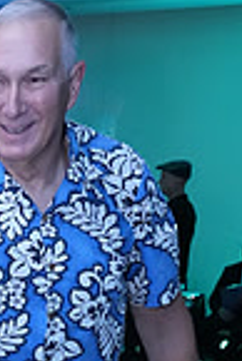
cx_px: -191
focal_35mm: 96
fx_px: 966
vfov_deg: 19.1
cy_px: 508
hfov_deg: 13.0
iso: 8000
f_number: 4.5
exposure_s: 1/200
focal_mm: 24
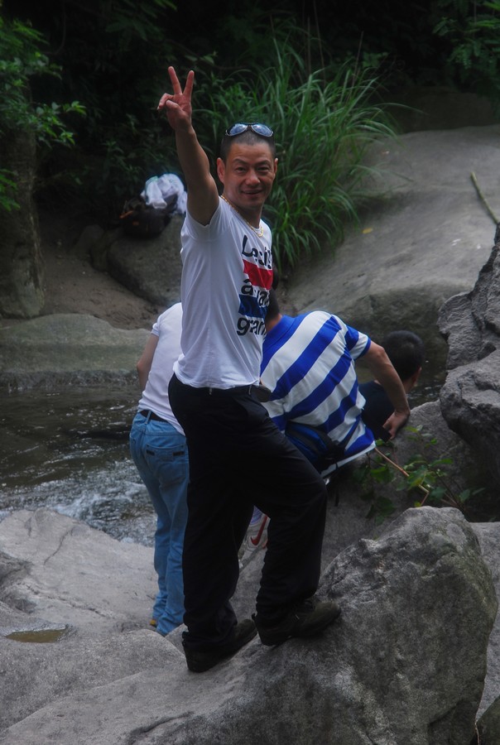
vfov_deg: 10.1
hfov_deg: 6.8
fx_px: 4199
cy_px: 372
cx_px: 250
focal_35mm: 202
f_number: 13
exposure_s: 1/125
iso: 100
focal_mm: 135
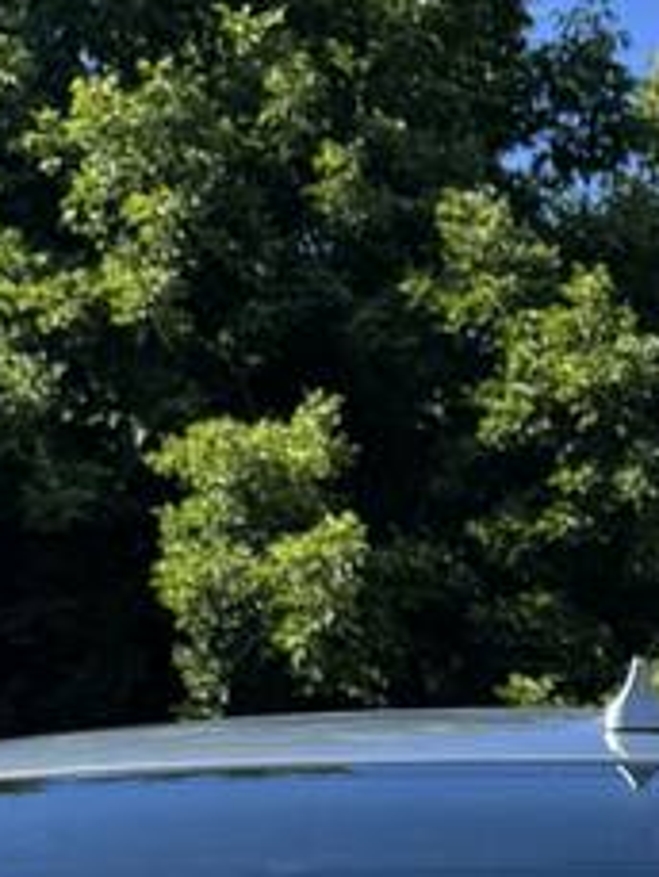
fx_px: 3398
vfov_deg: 12.6
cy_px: 1838
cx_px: 659
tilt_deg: -12.9
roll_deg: +0.1
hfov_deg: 11.0
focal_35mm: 134
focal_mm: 6.76
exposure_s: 1/1869
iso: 80
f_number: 1.78
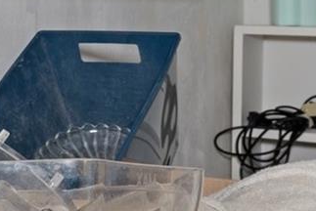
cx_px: -114
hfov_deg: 19.6
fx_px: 826
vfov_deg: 14.5
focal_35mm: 94
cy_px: 28
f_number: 8
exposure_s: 1.3
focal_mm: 19
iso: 320
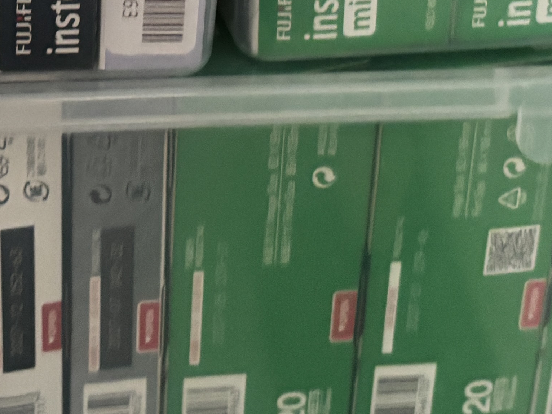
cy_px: -104
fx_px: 1547
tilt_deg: -22.1
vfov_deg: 14.7
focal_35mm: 97
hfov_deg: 20.0
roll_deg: +0.1
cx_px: 93
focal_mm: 5.96
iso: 640
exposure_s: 1/30
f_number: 1.6
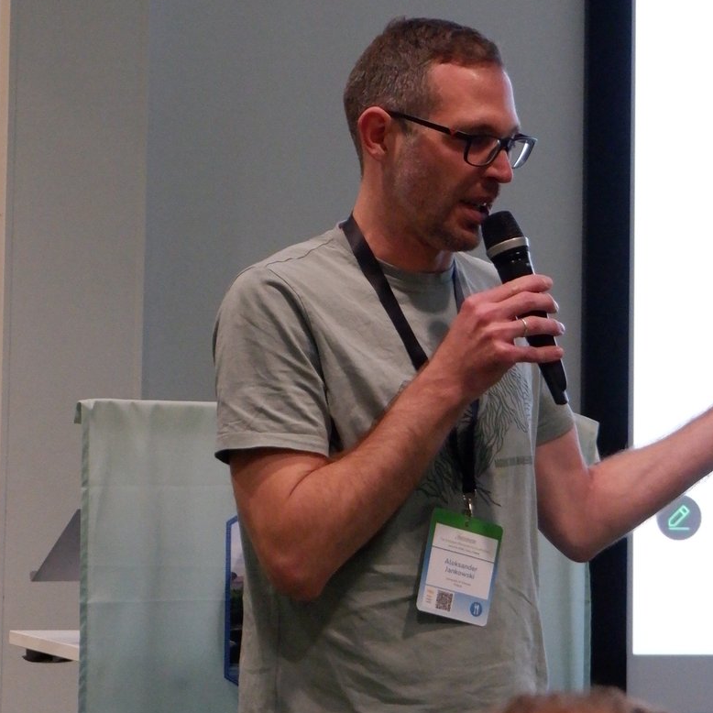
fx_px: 2750
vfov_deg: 14.8
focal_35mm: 118
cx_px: 410
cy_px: 286
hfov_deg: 14.8
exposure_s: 1/200
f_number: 5.2
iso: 4000
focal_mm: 36.3
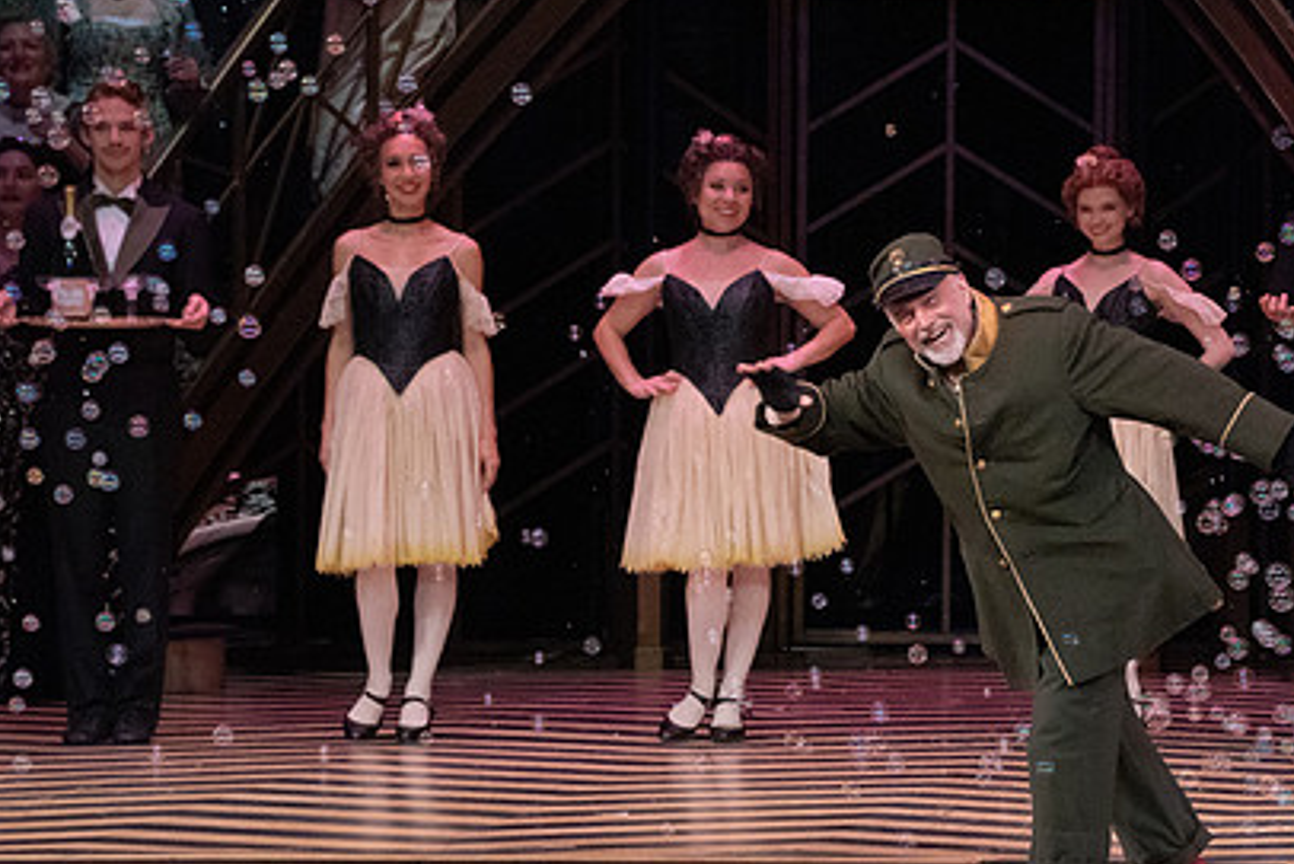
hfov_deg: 7.7
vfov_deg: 5.2
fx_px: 9600
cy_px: 445
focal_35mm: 267
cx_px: 838
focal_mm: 187
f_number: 18
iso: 12800
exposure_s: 1/400
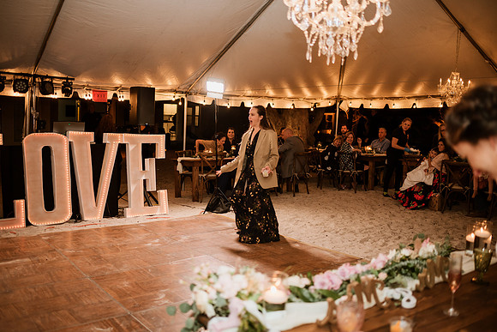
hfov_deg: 54.4
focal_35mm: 35
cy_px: 166
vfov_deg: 37.9
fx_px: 483
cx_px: 248
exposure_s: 1/200
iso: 500
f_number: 2
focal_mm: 35
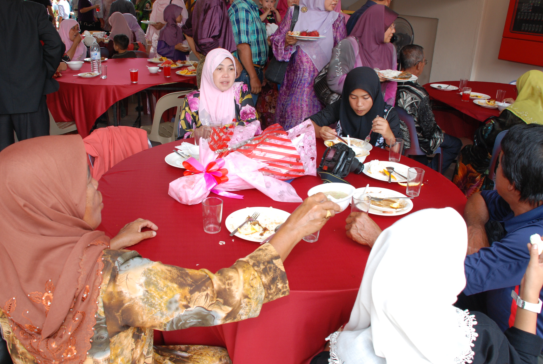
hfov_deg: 57.1
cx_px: 255
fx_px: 499
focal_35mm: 33
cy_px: 175
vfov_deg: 40.1
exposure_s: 1/100
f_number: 5.6
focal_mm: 20
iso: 400
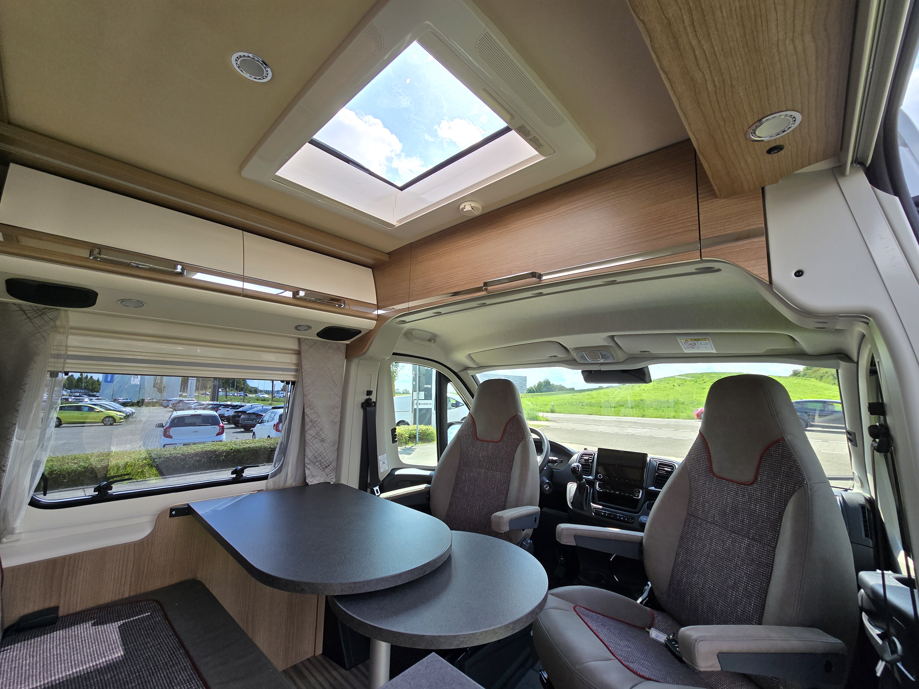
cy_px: 344
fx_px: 345
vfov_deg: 89.9
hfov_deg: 106.2
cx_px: 460
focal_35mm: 13
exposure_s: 1/563
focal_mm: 2.2
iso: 50
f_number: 2.2
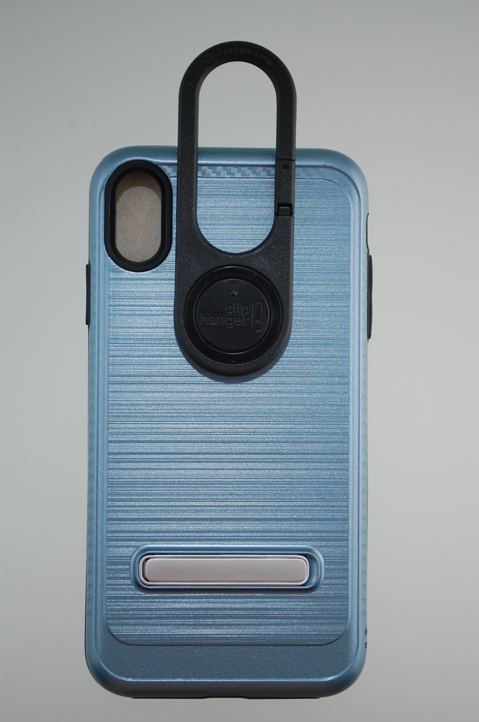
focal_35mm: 69
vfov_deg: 29.3
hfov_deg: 19.7
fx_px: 1382
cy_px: 361
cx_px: 240
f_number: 5.3
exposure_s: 1/30
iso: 450
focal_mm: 46
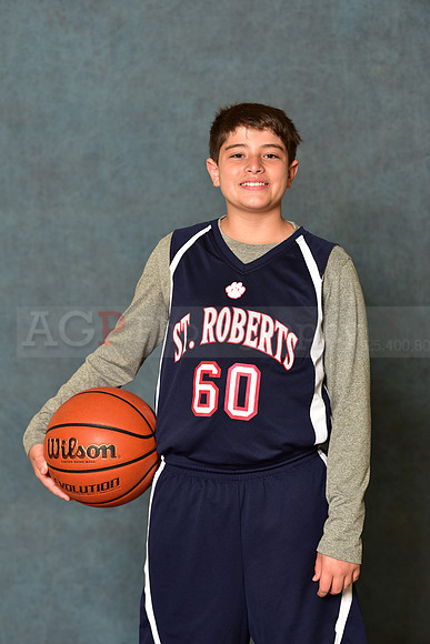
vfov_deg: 20.0
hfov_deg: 13.4
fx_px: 1826
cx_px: 215
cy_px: 322
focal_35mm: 102
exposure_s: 1/200
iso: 320
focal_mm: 102
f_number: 4.5
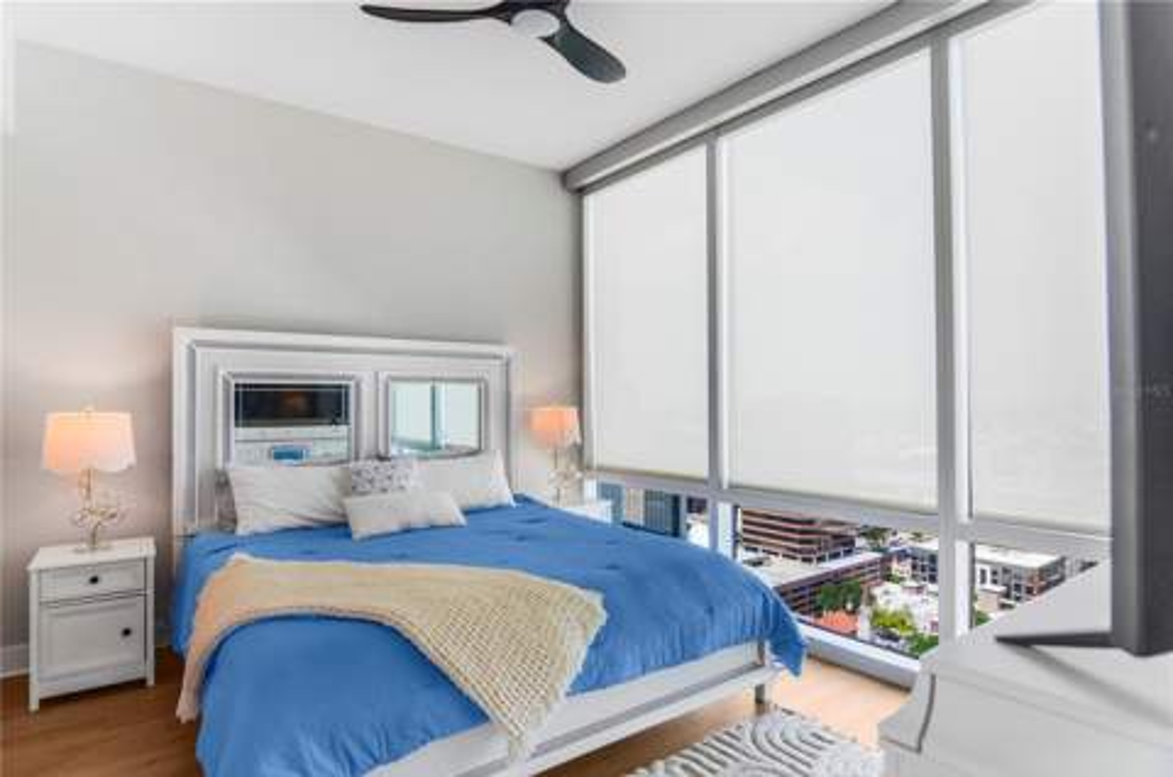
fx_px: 585
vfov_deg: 67.2
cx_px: 586
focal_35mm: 18
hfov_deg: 90.1
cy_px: 388
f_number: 3.2
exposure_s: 1/100
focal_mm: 12
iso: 100
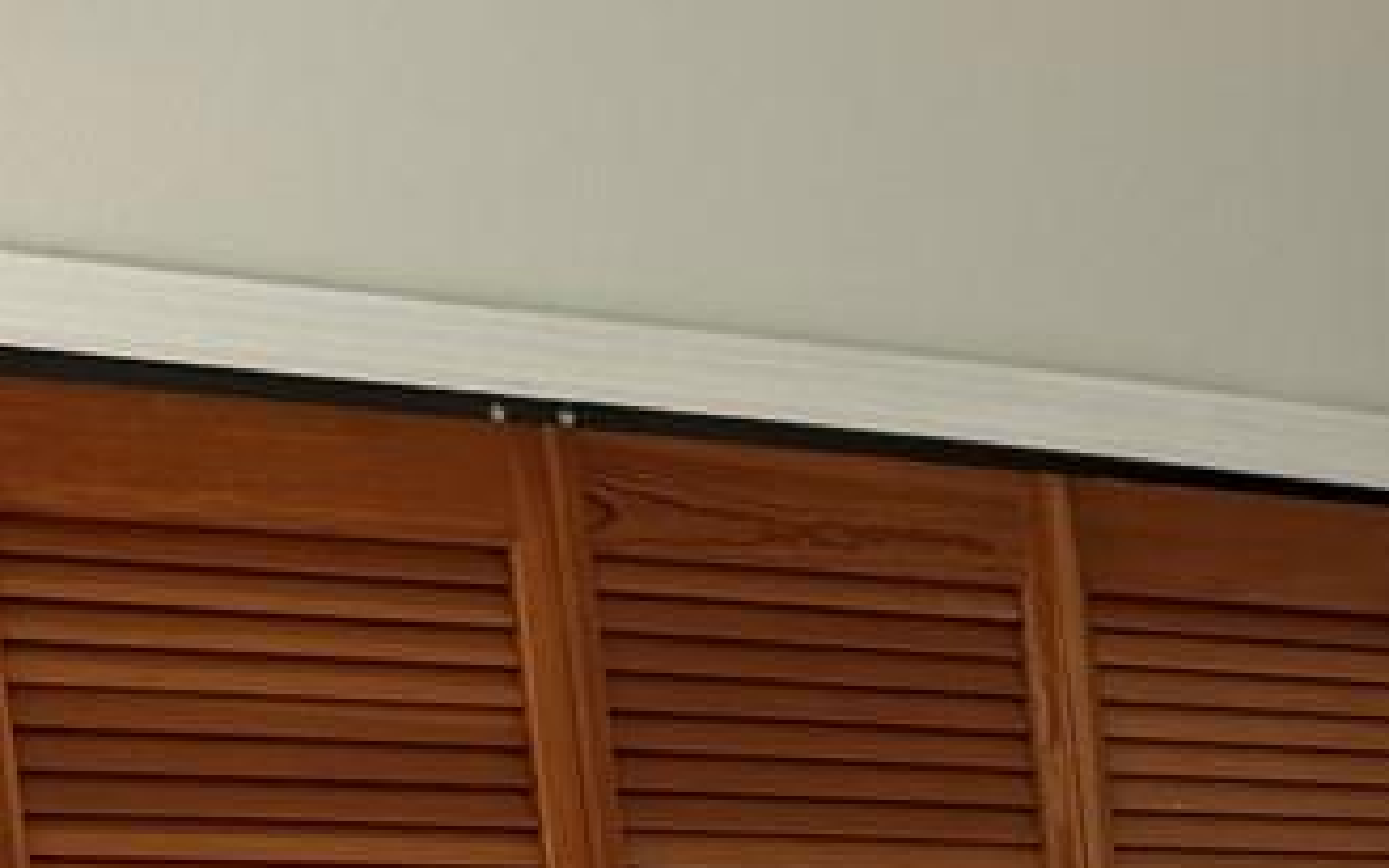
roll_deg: +4.3
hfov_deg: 15.4
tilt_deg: -7.9
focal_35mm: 124
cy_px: 1994
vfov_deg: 9.5
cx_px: 2164
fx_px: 4694
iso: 50
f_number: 1.78
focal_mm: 6.76
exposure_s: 1/133
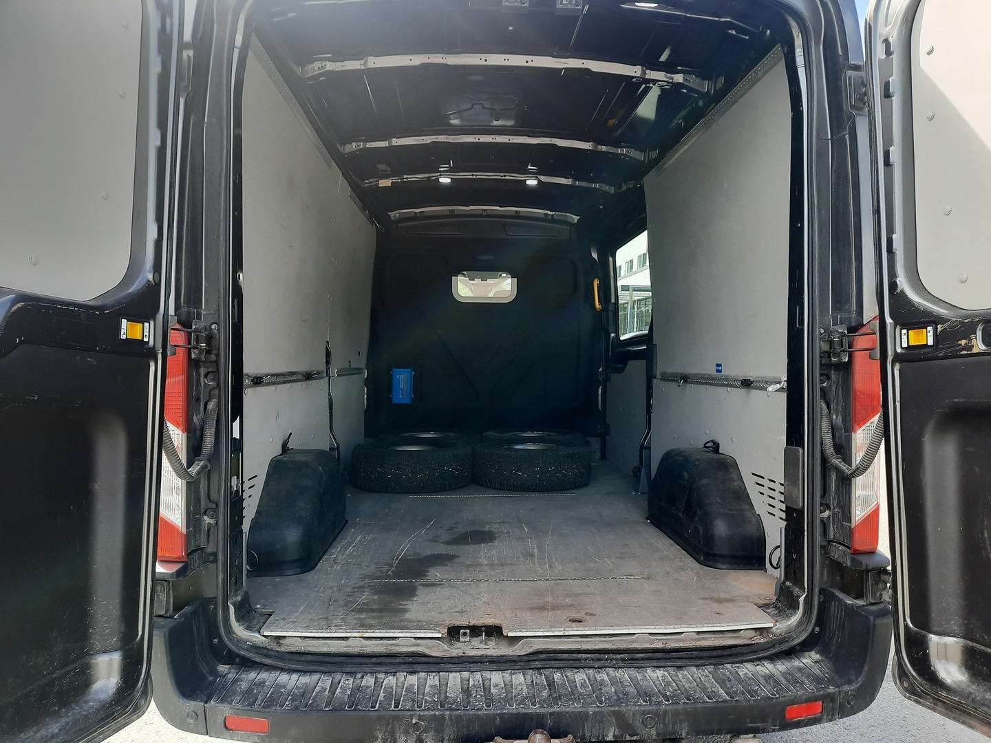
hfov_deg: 69.4
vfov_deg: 54.9
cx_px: 496
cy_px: 372
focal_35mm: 25
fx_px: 716
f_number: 2
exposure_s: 1/125
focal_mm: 4.6
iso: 32
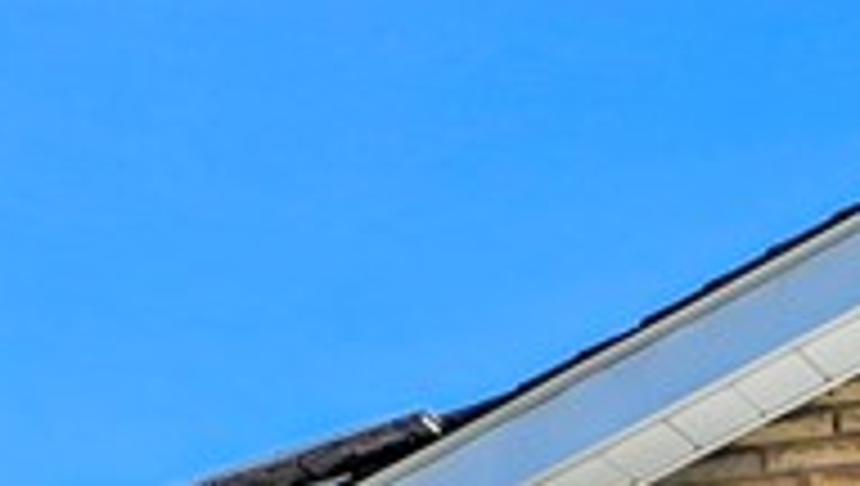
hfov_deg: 15.1
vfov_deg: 7.9
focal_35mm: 134
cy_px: 1422
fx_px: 3060
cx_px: 1198
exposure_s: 1/596
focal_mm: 6.3
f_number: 1.7
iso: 12
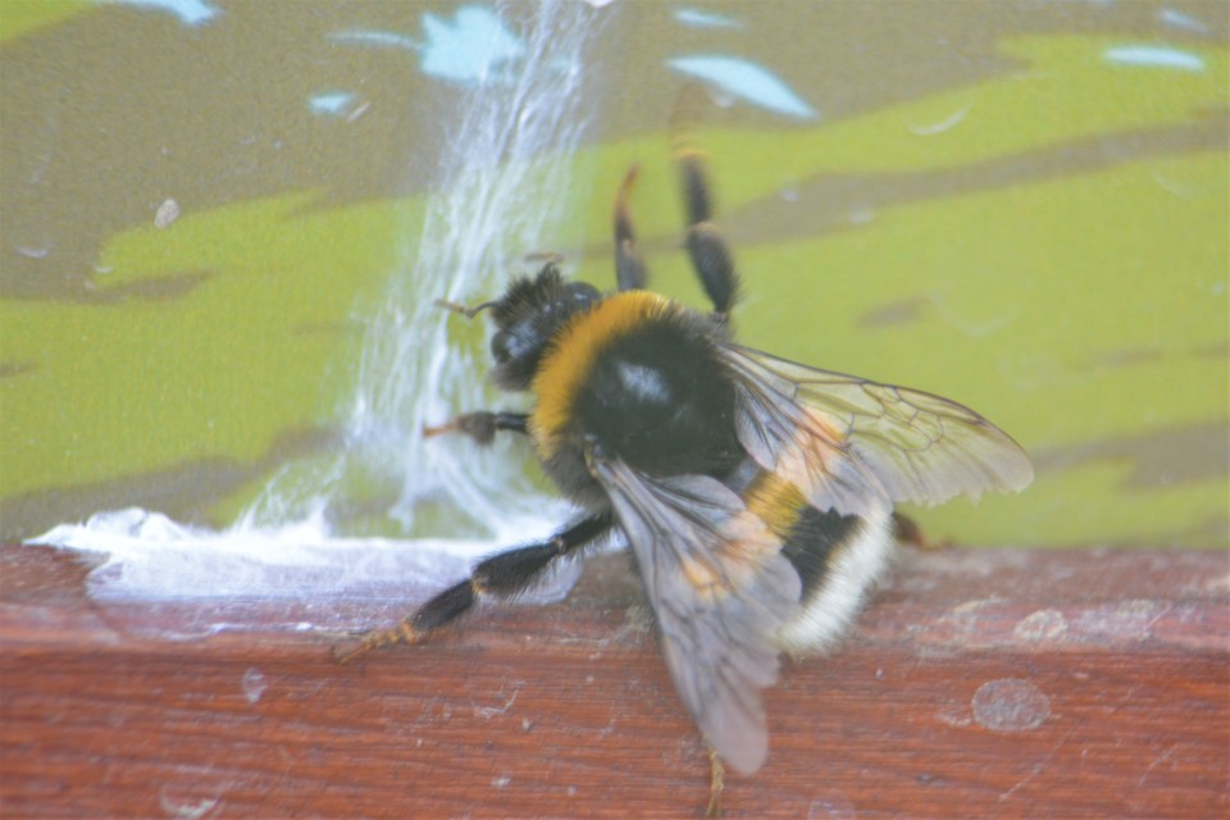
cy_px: 410
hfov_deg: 4.9
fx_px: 14349
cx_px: 615
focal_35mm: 420
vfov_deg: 3.3
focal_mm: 280
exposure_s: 1/125
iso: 400
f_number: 5.6
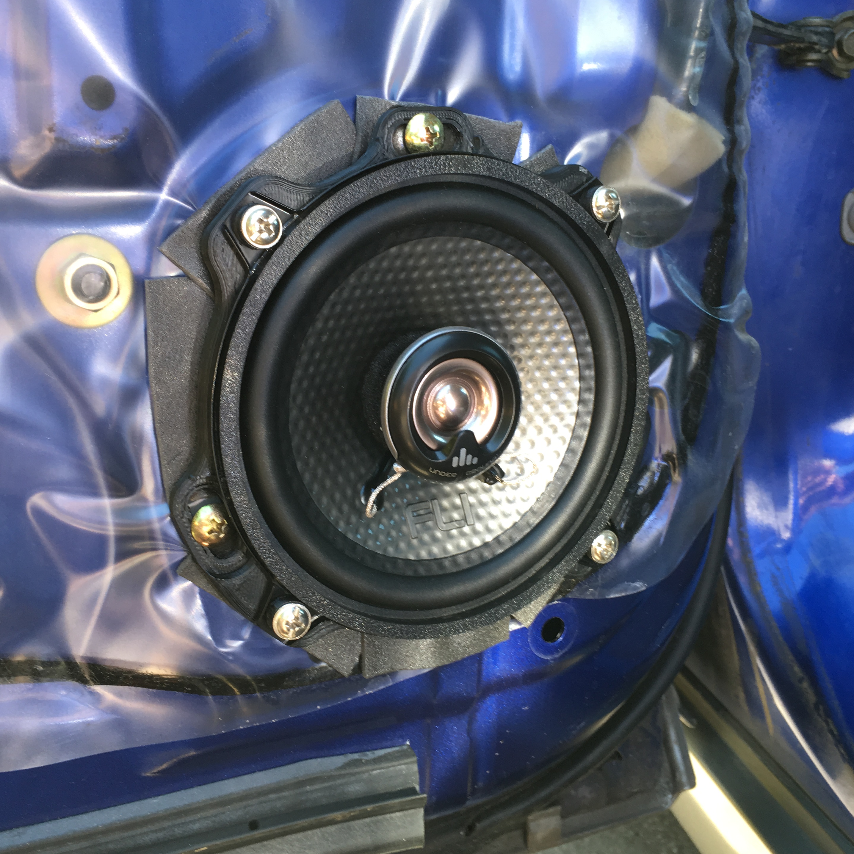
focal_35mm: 36
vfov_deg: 46.0
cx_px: 419
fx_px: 1005
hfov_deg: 46.0
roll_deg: -2.7
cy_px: 425
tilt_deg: -21.1
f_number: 2.2
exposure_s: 1/50
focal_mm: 4.15
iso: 25
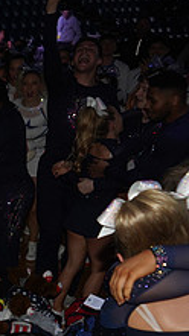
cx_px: -247
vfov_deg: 26.8
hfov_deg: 12.6
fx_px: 687
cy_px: 287
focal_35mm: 77
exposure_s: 1/250
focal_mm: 28
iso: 1600
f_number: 3.5
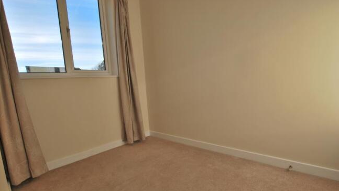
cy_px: 110
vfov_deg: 60.0
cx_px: 171
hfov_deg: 91.8
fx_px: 164
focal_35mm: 18
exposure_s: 1/200
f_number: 7.1
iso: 100
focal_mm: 11.5
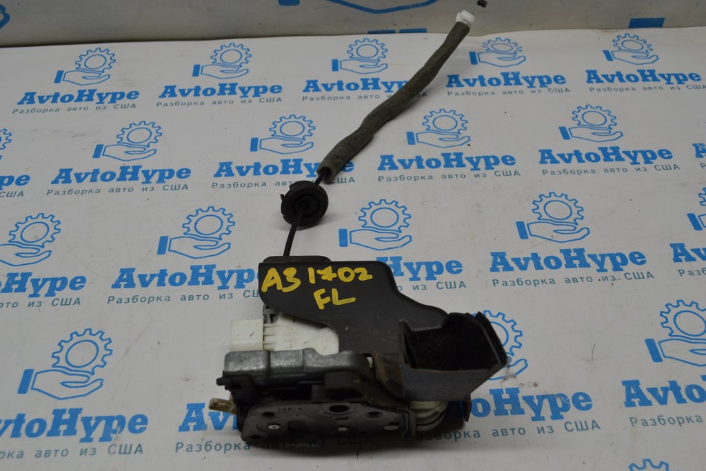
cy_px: 236
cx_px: 353
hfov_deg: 57.2
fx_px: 647
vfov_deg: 40.0
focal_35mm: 33
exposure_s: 1/125
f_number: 5.6
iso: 320
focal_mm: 22
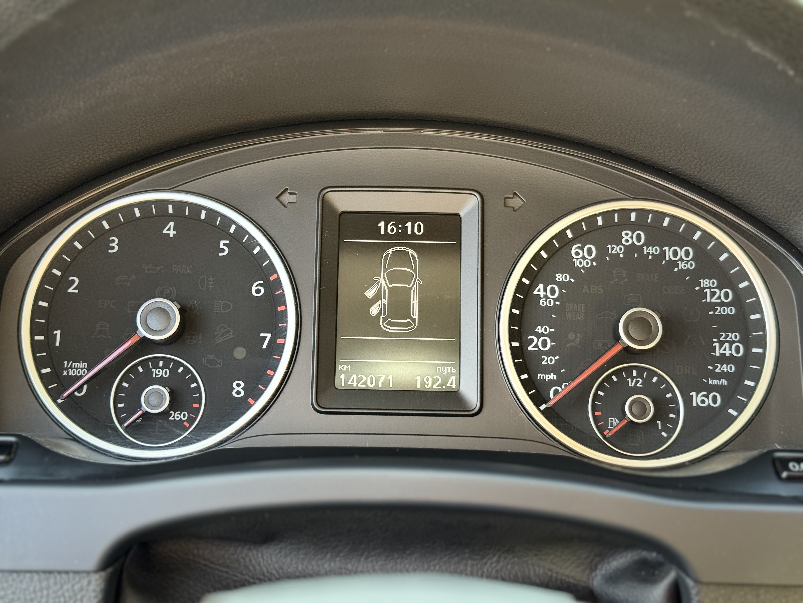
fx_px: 1113
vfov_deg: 30.3
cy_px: 302
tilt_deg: -17.7
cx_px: 402
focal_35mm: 48
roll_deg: -0.1
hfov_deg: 39.7
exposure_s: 1/82
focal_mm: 6.76
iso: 100
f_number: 1.78
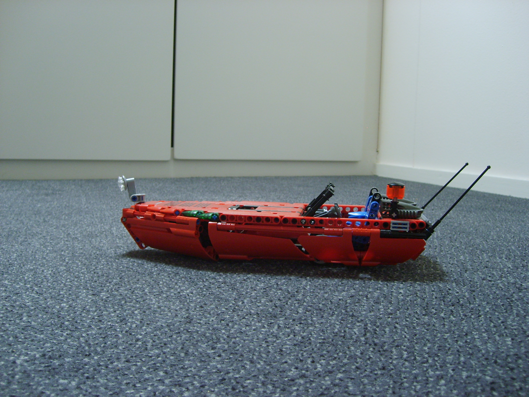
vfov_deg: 40.7
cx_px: 264
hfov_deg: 52.6
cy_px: 198
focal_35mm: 35
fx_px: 535
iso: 139
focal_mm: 5.8
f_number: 2.8
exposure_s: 1/15
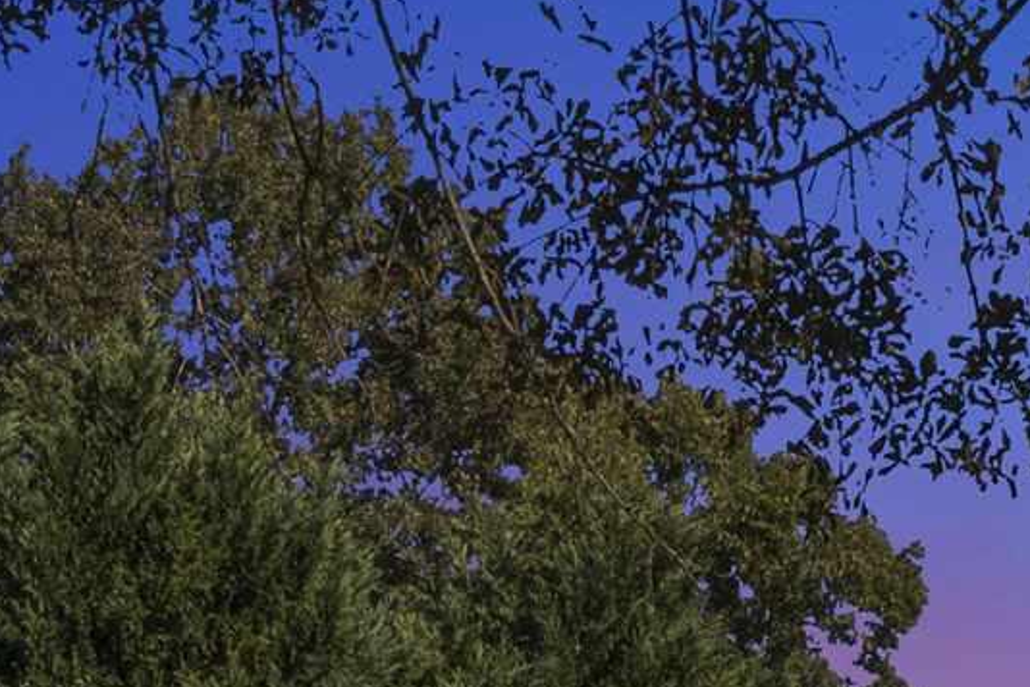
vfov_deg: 8.0
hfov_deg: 12.7
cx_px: 760
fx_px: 4606
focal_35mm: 161
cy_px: 1501
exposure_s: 1/400
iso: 100
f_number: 6.3
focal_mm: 10.26
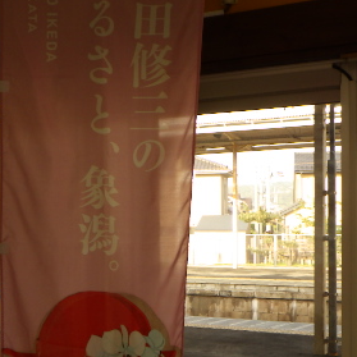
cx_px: 120
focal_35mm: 69
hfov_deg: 24.9
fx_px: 805
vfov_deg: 24.8
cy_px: 252
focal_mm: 6.1
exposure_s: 1/125
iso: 125
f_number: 3.8
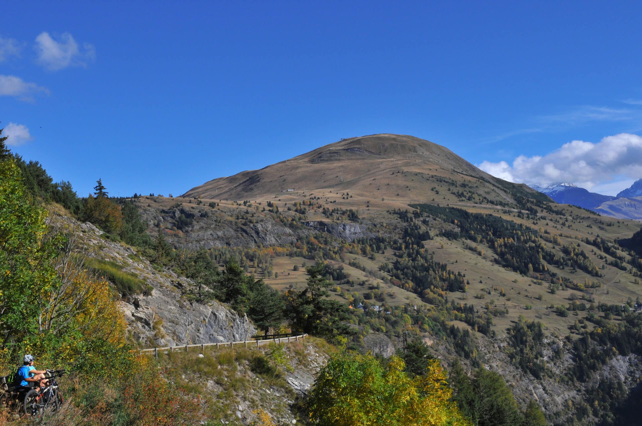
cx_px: 321
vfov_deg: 28.0
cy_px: 213
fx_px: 855
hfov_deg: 41.2
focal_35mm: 48
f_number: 14
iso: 500
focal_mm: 32
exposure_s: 1/800
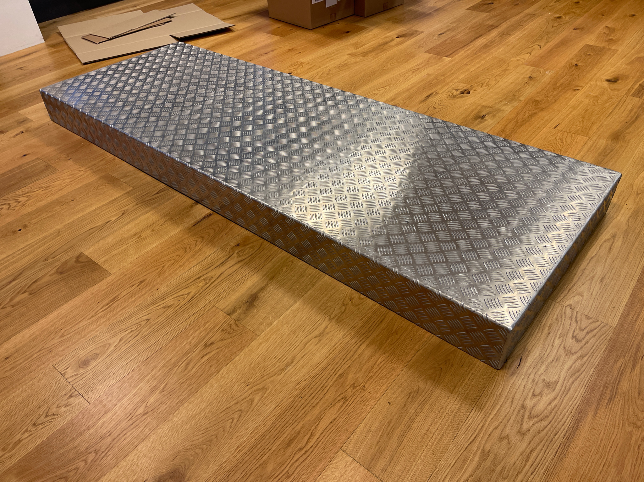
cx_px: 322
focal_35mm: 26
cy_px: 241
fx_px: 484
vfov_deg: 53.0
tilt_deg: -37.2
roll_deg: +2.9
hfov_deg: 67.3
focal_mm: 5.1
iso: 100
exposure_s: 1/100
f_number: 1.6
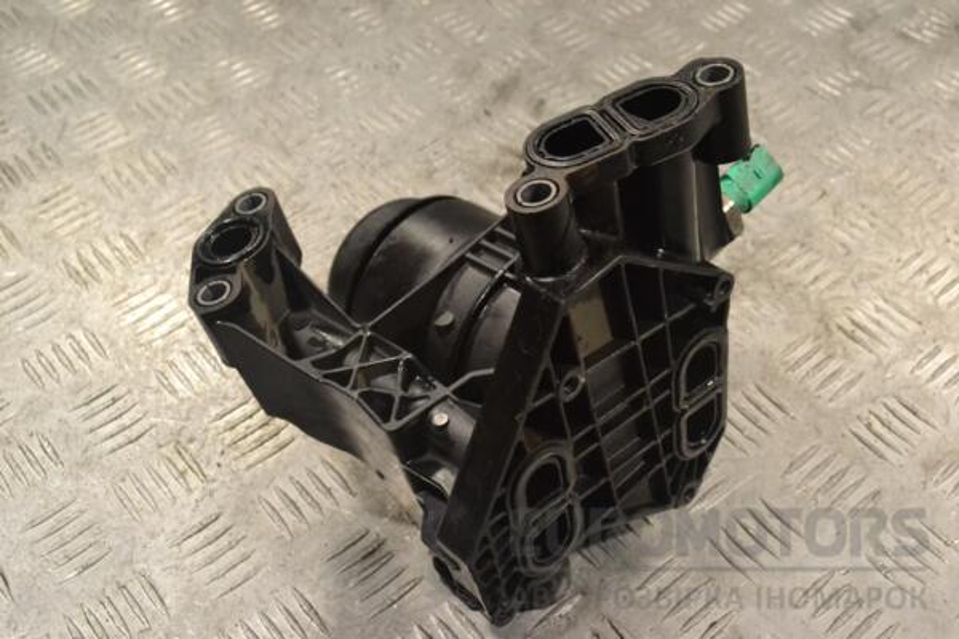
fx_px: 1119
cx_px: 480
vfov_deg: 31.9
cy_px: 320
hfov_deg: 46.4
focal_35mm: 42
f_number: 9
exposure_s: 1/320
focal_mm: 28
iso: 3200
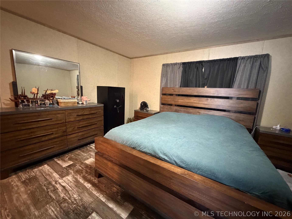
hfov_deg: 102.1
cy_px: 110
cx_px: 146
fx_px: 118
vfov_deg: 85.7
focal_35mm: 14
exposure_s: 1/40
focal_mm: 2.22
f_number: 2.2
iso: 1250
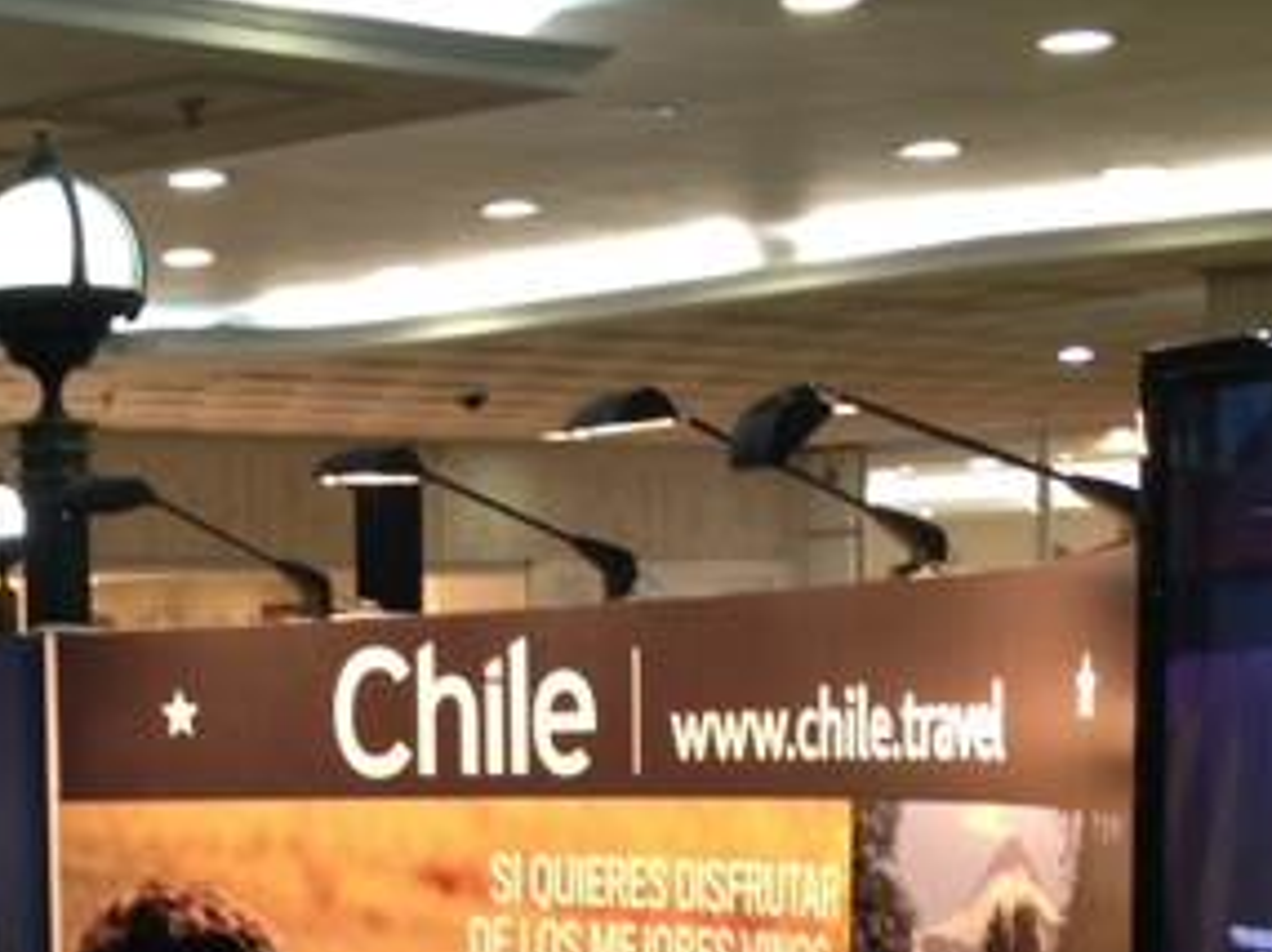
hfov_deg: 16.1
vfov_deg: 11.9
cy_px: 1303
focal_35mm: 120
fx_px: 4406
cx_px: 33
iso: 64
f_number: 2.4
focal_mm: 4.28
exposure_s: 1/20
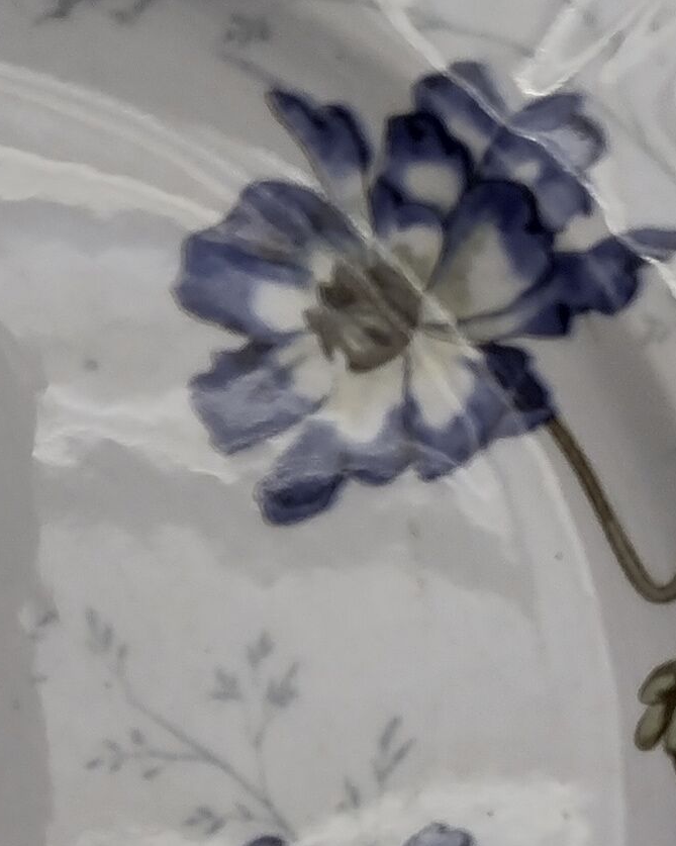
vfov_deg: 15.2
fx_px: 3153
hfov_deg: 11.9
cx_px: -226
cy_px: 630
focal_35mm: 126
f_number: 1.7
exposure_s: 1/139
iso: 100
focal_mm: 4.71
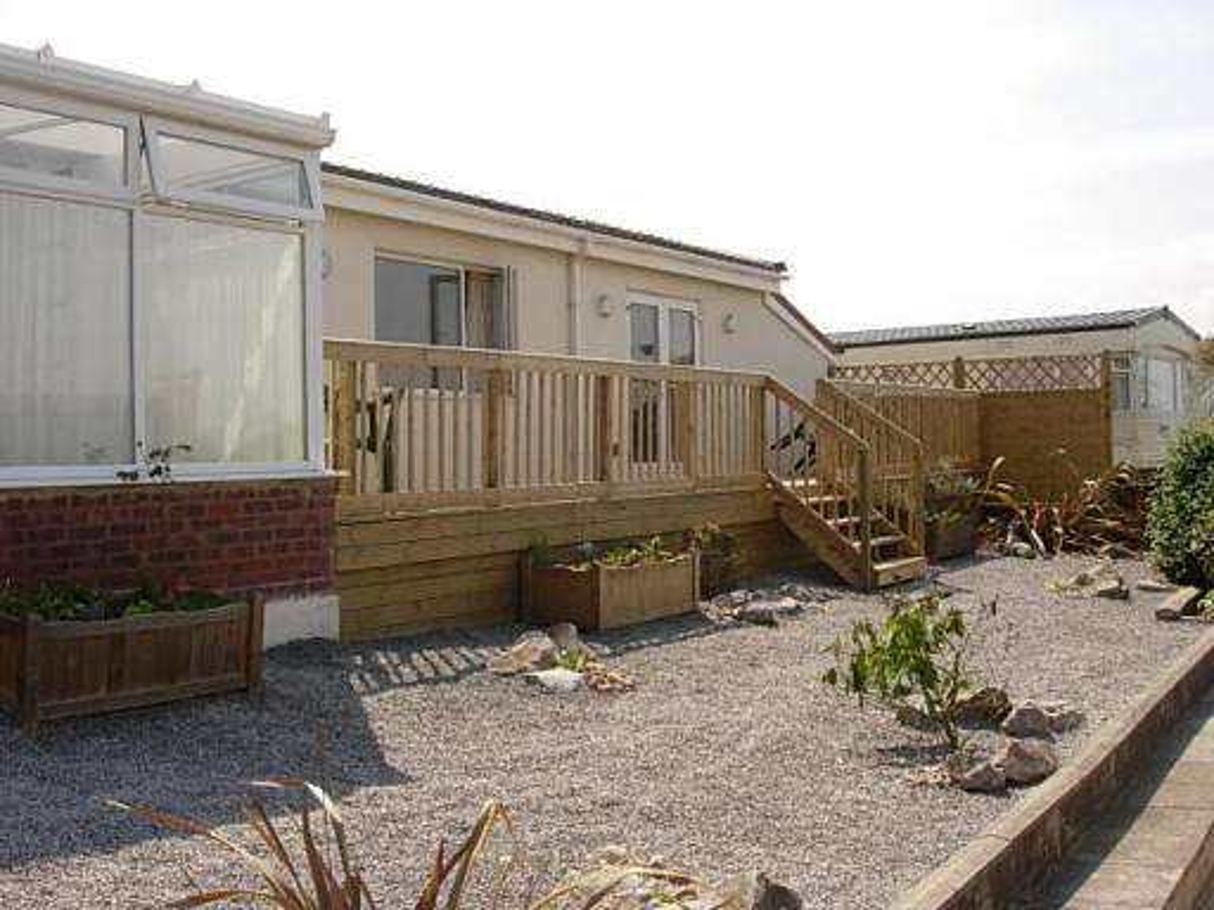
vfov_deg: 37.7
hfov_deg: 49.0
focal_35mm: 38
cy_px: 455
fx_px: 1333
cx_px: 607
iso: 64
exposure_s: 1/542
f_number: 4.8
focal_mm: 7.8
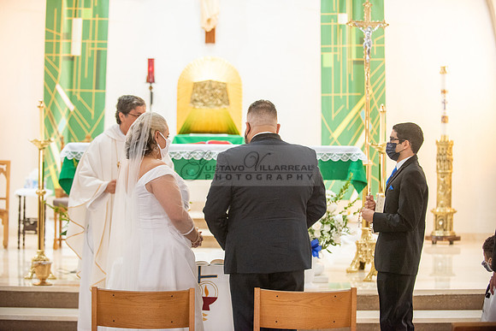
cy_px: 166
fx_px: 1102
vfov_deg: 17.1
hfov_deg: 25.4
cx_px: 248
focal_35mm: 80
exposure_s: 1/160
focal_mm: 80
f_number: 2.8
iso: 2000
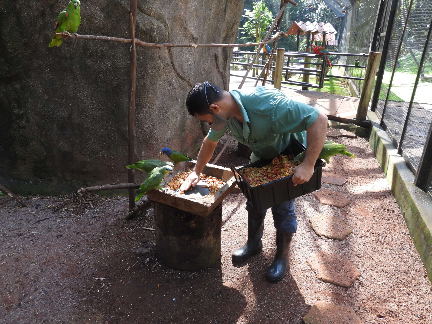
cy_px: 162
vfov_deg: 56.8
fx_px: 300
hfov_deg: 71.6
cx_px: 216
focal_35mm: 24
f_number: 2.8
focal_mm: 4.3
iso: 100
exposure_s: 1/60
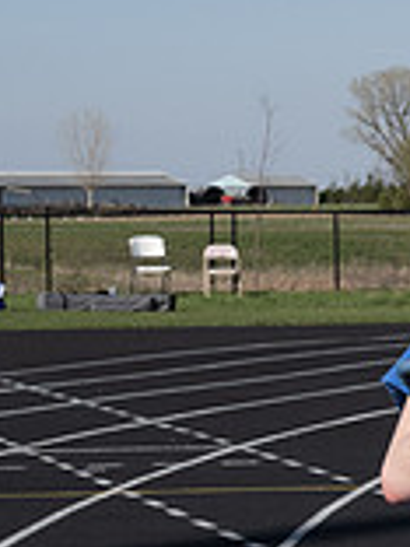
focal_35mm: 217
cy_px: 402
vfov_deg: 9.1
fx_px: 3427
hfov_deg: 6.5
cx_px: 1017
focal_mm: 33.5
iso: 100
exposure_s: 1/400
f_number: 8
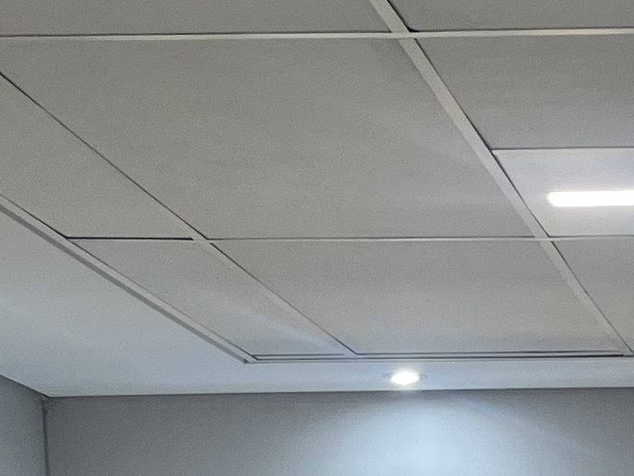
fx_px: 2767
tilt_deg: -8.8
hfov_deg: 12.6
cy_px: 1213
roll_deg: -0.6
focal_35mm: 151
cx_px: 836
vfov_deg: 8.8
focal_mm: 5.1
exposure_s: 1/100
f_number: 1.6
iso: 125
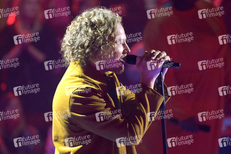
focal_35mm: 460
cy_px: 77
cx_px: 116
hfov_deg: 4.5
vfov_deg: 3.0
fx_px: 2949
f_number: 5.6
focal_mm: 460
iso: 12800
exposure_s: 1/400
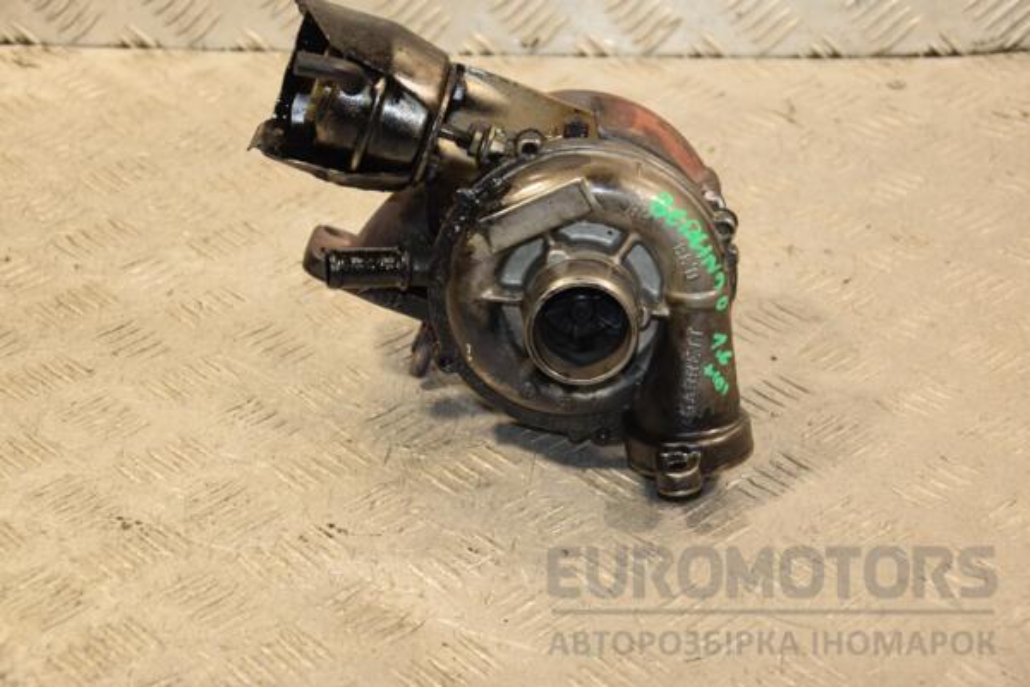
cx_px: 515
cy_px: 344
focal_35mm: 93
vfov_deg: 14.7
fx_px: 2661
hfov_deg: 21.9
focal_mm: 62
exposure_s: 1/125
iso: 800
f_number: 5.3
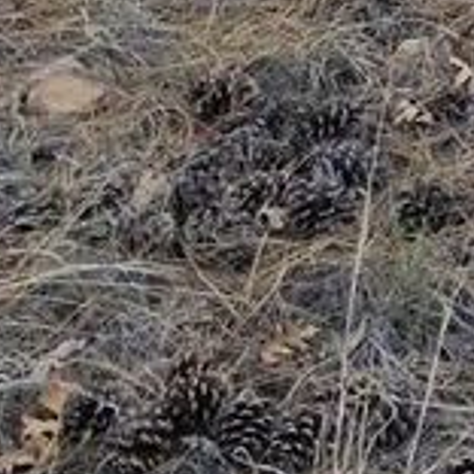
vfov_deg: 8.9
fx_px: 2758
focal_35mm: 178
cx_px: 1264
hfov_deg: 8.6
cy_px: -667
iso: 25
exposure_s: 1/359
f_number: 1.7
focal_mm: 6.3
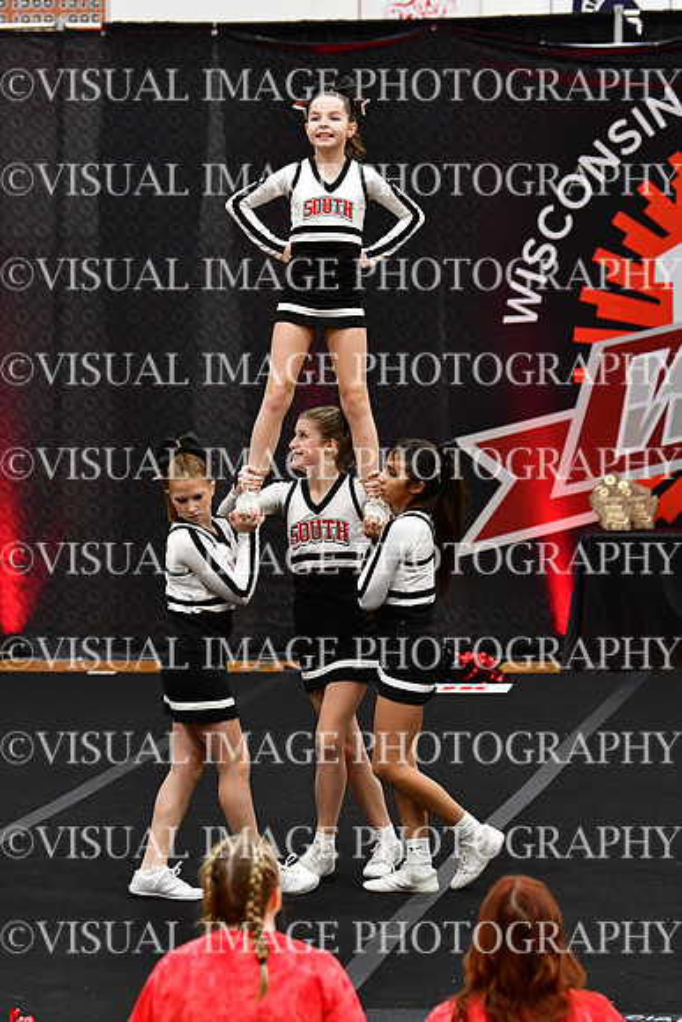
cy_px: 511
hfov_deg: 8.3
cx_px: 341
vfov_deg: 12.4
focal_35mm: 165
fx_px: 4686
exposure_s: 1/400
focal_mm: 110
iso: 4000
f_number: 4
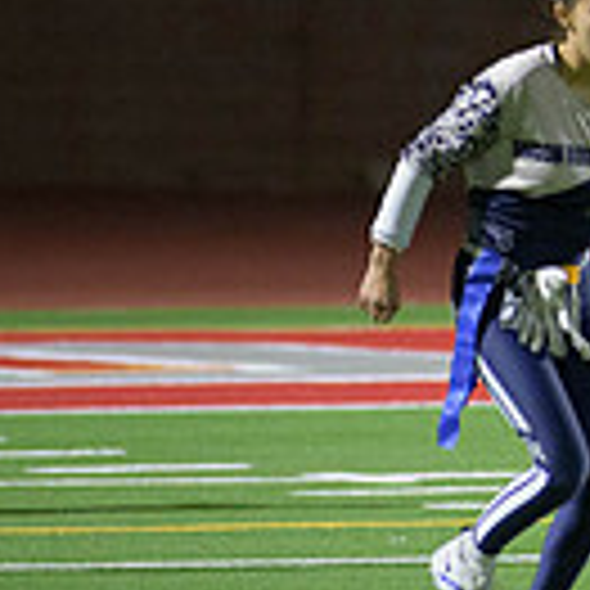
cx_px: 964
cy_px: 146
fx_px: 14520
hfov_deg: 2.3
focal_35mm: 753
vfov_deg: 2.3
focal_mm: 200
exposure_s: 1/640
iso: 4500
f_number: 2.8
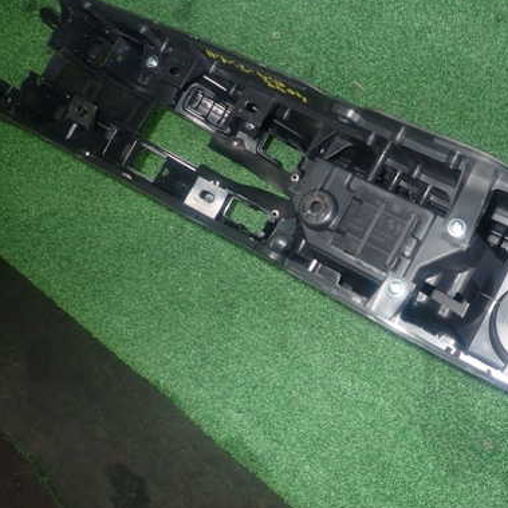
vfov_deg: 47.2
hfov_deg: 46.1
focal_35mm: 35
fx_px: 581
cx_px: 358
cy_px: 249
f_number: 2
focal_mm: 4.5
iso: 200
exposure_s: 1/30
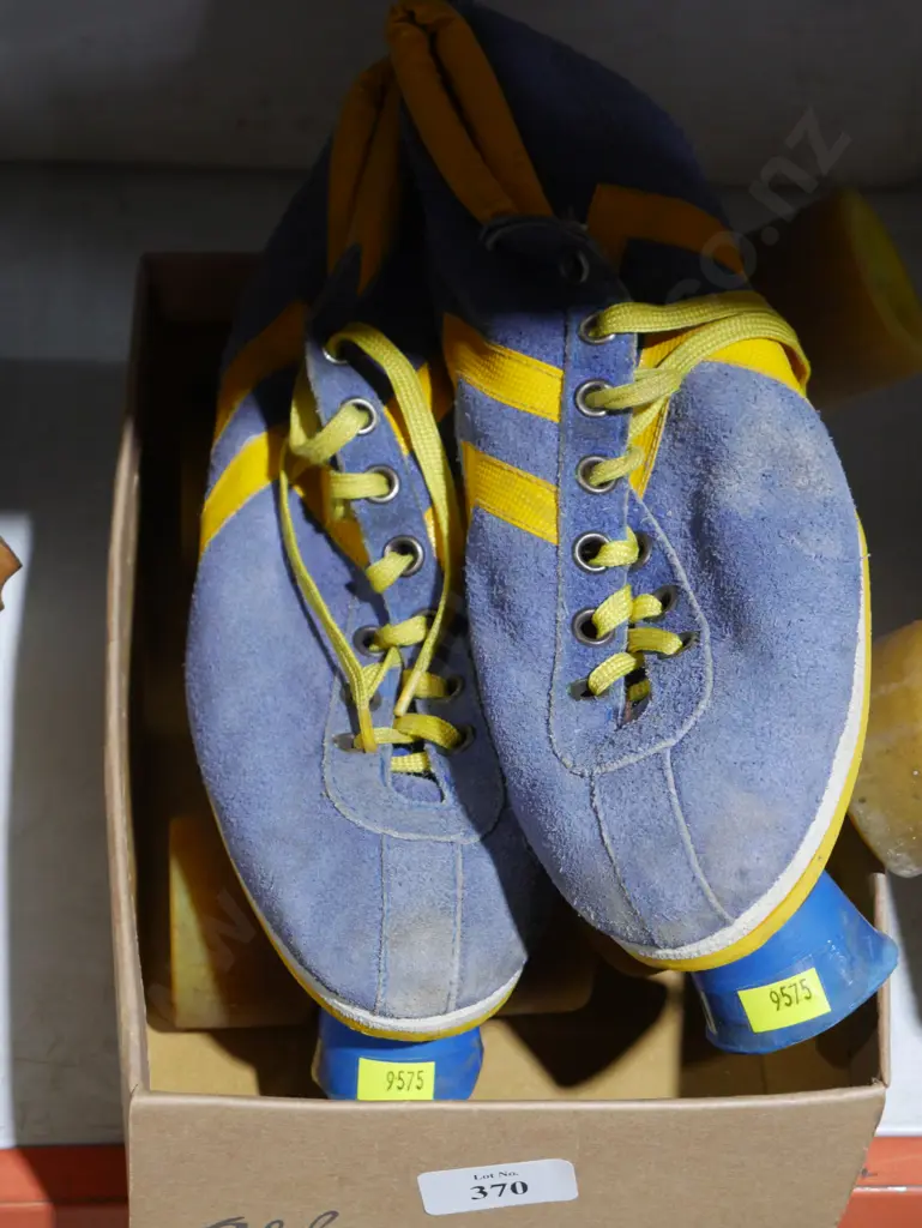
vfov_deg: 27.8
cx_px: 461
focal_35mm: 70
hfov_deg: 21.0
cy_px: 614
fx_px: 2484
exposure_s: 1/80
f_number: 5.5
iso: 1600
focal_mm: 35
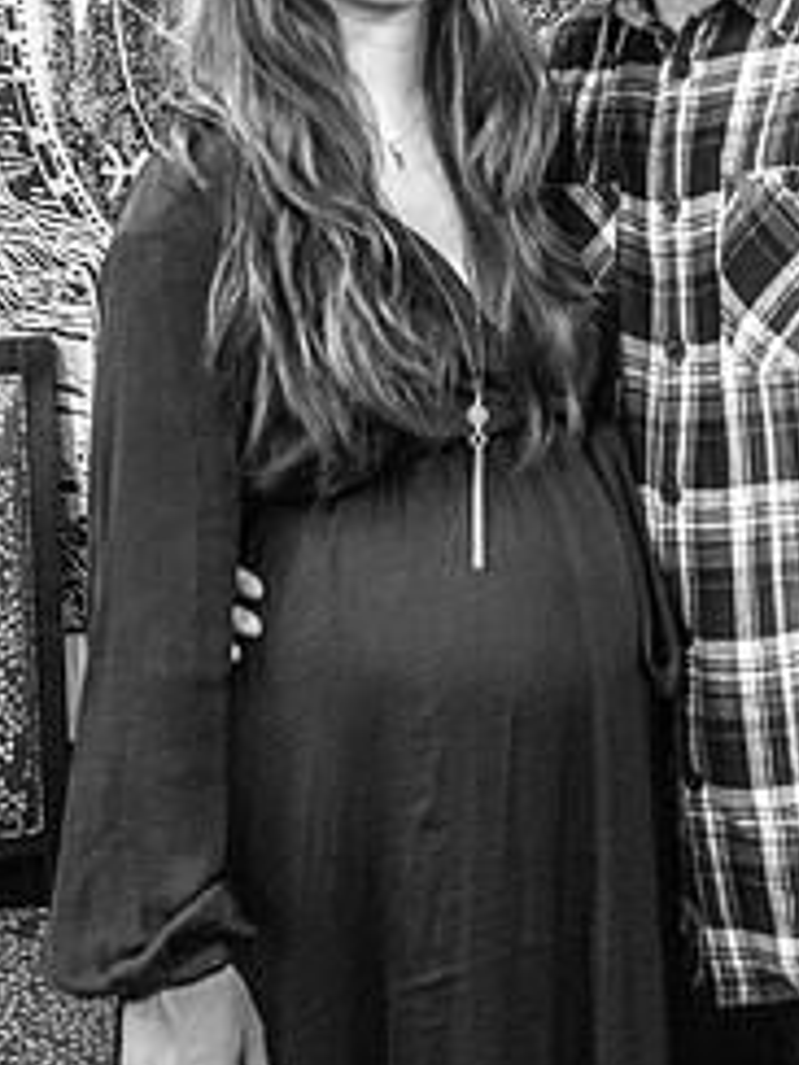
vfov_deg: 27.1
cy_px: 301
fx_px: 2185
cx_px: 572
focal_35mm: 71
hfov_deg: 20.6
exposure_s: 1/200
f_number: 4
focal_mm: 40
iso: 3200
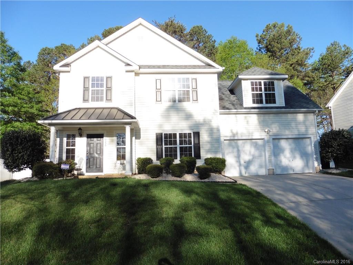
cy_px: 132
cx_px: 176
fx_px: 245
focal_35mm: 24
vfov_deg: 56.8
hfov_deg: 71.6
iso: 100
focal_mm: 4.3
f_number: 4
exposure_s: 1/500
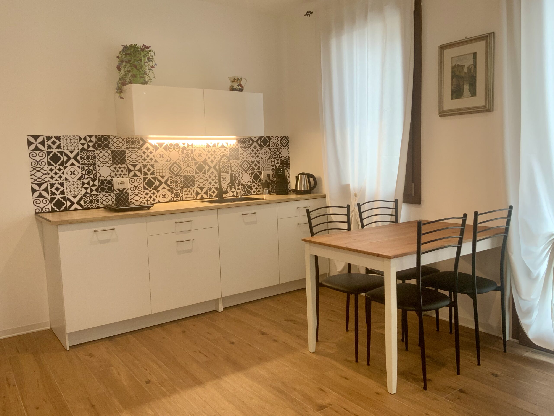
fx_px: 464
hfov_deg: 61.7
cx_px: 277
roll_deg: +1.0
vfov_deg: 48.2
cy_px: 208
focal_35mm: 29
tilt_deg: -5.7
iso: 80
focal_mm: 3
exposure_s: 1/60
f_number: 1.8
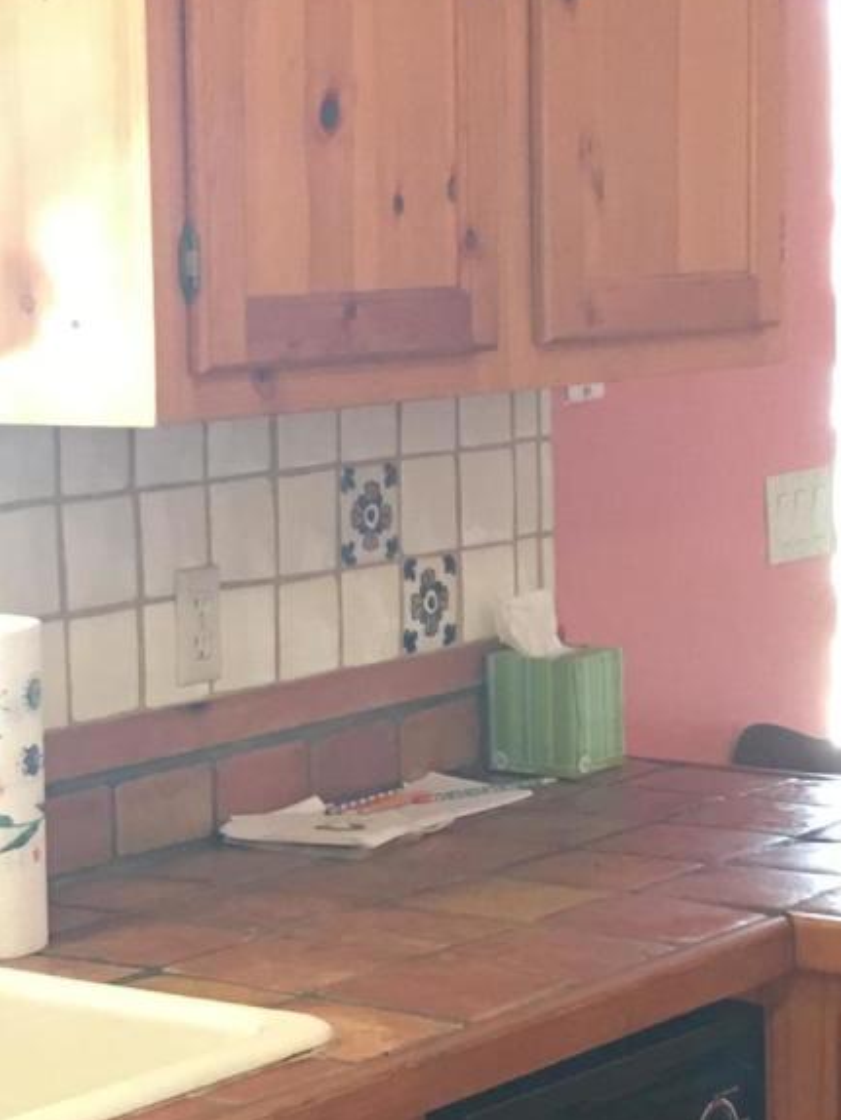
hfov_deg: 14.5
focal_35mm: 101
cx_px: 88
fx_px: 3269
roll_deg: +0.9
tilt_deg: -6.0
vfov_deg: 19.4
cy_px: 648
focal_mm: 4.15
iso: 80
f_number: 2.2
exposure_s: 1/15
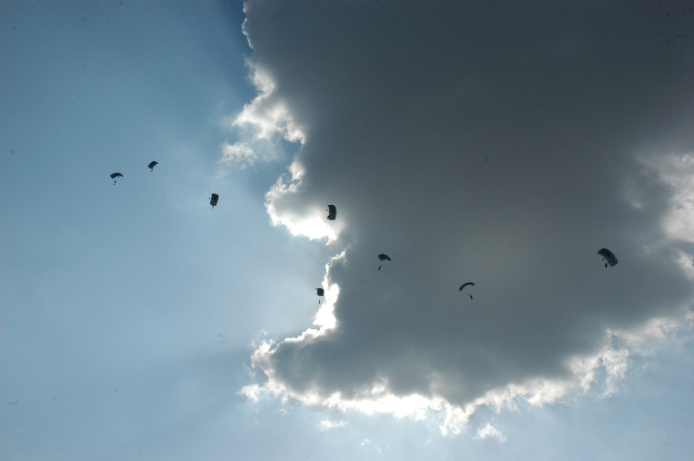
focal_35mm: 44
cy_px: 230
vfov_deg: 30.8
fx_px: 837
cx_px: 347
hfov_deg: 45.0
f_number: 14
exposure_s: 1/800
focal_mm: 29
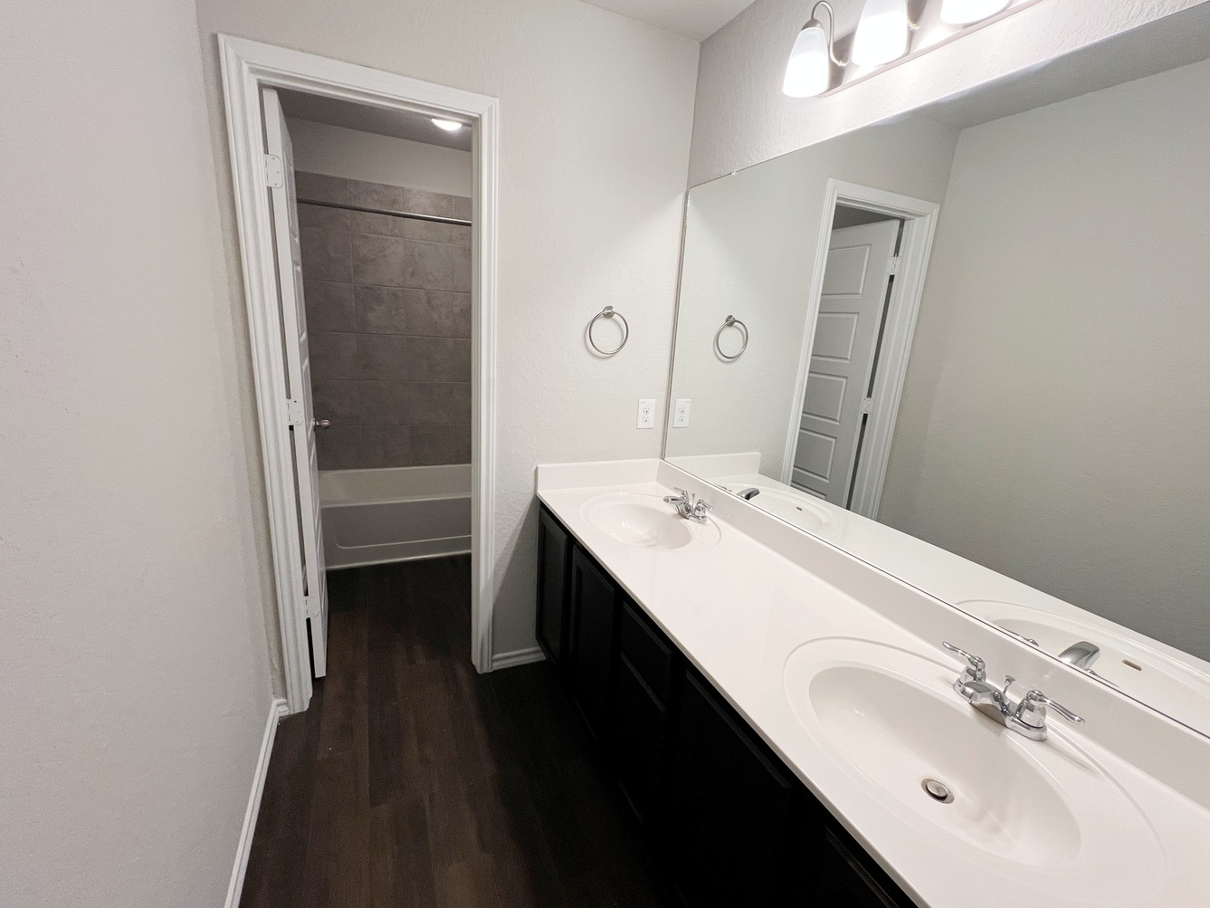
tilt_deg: -14.8
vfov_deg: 85.7
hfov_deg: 102.1
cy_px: 459
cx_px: 609
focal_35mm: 14
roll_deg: -4.1
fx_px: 489
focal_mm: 1.57
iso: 160
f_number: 1.8
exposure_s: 1/120
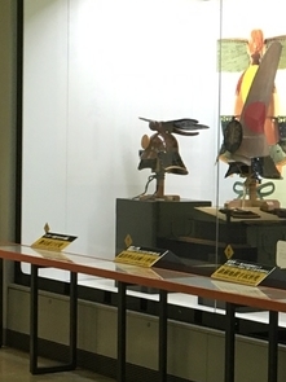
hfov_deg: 12.0
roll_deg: -2.3
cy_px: 212
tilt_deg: -2.0
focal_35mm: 118
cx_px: 435
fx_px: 1301
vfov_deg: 16.7
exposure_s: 1/30
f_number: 2.2
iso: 100
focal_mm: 4.15
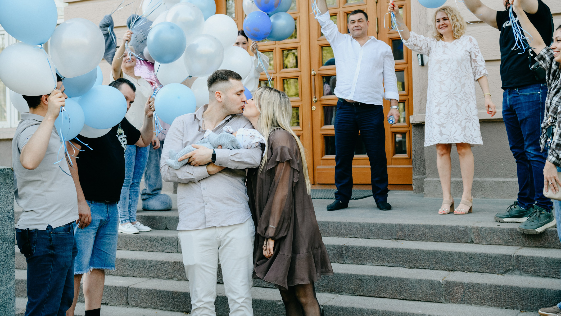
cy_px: 133
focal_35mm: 51
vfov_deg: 23.5
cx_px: 276
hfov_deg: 40.6
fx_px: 759
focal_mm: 44
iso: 320
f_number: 4
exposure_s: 1/400
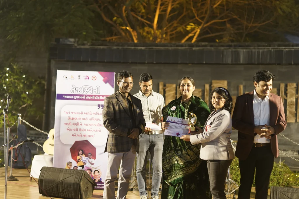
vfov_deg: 27.0
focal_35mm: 50
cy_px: 100
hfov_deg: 39.6
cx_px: 150
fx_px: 415
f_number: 2
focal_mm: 50
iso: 1000
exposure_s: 1/100
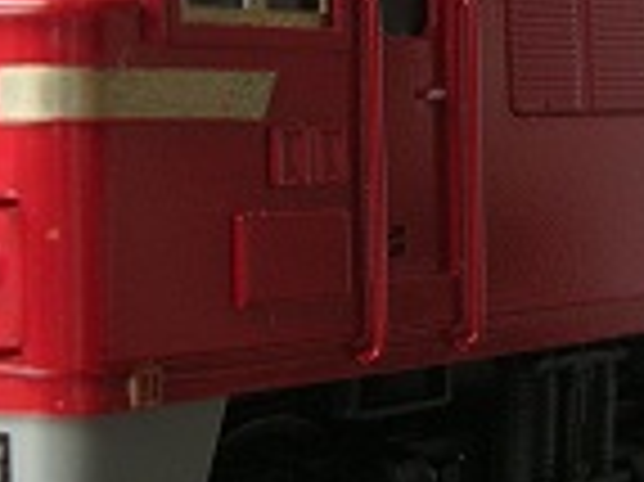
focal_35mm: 121
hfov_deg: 16.2
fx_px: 2249
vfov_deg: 12.2
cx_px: 457
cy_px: 106
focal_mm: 5.8
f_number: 2.8
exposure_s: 1/26.6
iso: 50
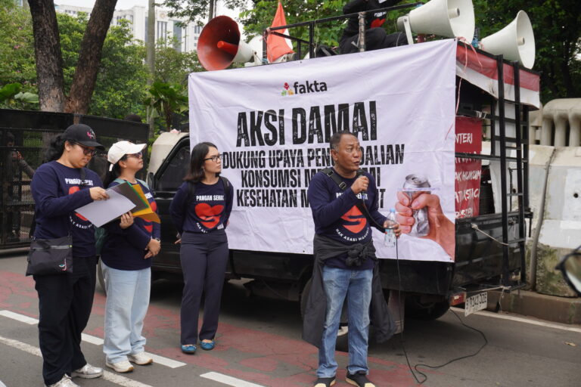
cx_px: 290
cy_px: 194
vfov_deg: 30.8
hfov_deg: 45.0
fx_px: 702
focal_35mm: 44
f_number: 8
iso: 200
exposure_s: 1/160
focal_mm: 29
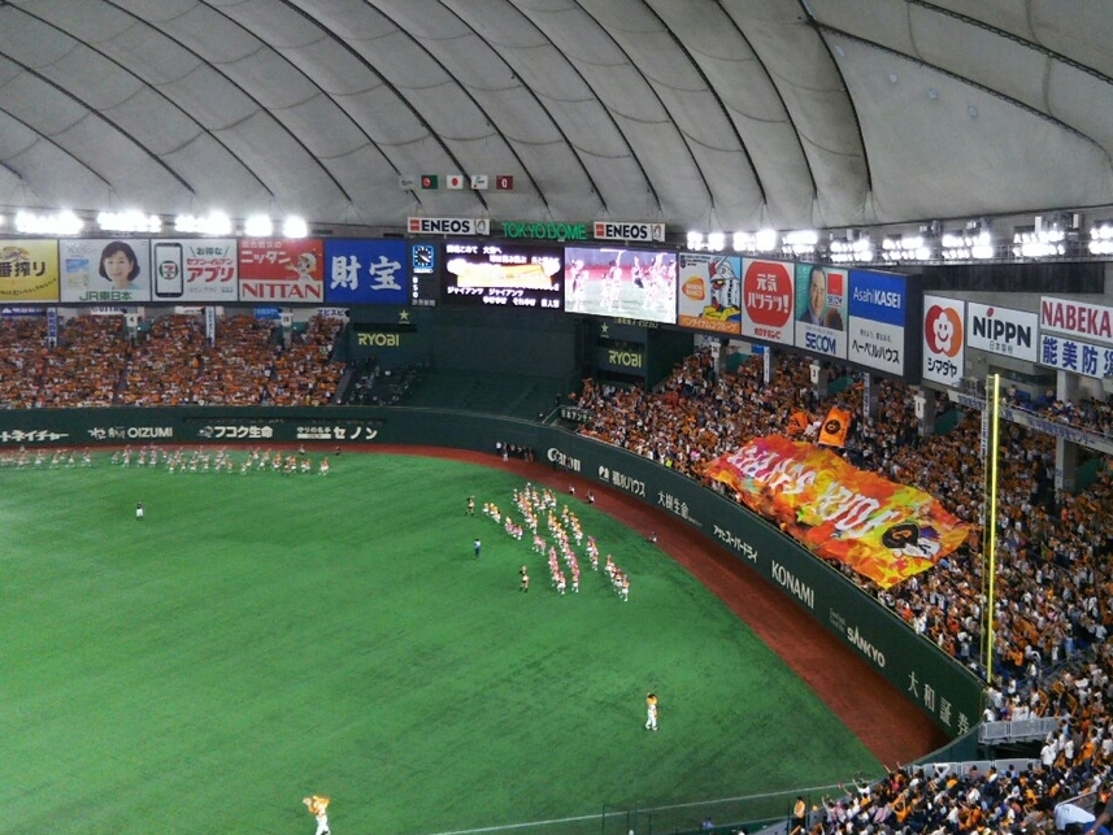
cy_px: 295
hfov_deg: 44.6
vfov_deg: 34.1
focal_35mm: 42
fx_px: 1351
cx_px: 658
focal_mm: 4
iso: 125
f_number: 2.2
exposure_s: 1/120
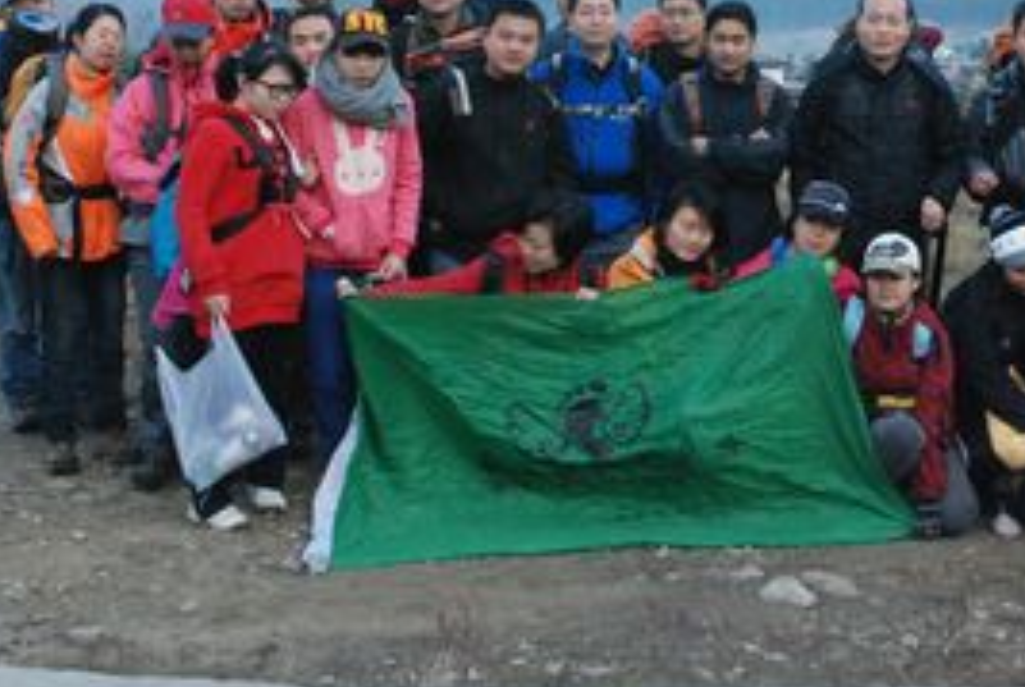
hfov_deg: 23.9
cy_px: -36
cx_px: 749
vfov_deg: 15.9
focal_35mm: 84
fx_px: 2399
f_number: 9
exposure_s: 1/320
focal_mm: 25
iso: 1600
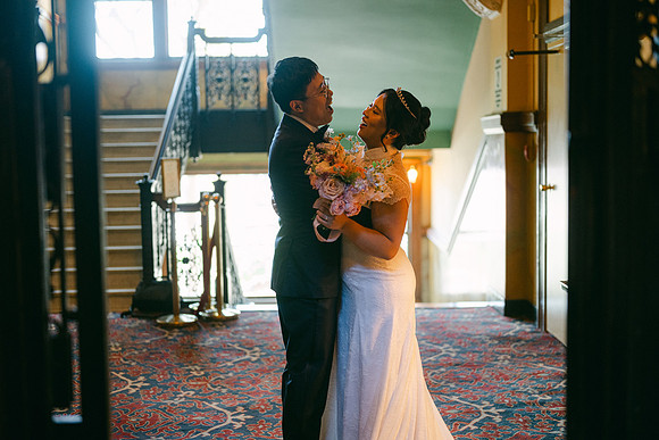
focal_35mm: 50
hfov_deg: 39.6
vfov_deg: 27.0
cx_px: 330
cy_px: 220
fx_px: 915
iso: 800
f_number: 1.8
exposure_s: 1/125
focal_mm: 50
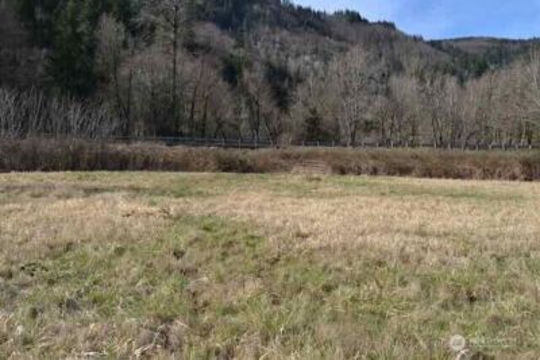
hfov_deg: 61.9
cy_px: 180
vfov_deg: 43.6
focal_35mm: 30
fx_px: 450
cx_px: 270
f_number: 8
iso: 100
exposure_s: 1/200
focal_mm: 20
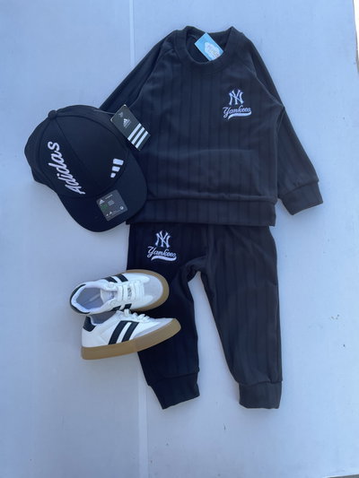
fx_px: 359
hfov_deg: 53.1
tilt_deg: -81.6
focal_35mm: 26
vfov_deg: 67.3
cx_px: 180
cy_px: 239
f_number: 1.6
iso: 32
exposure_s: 1/360
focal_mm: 4.2
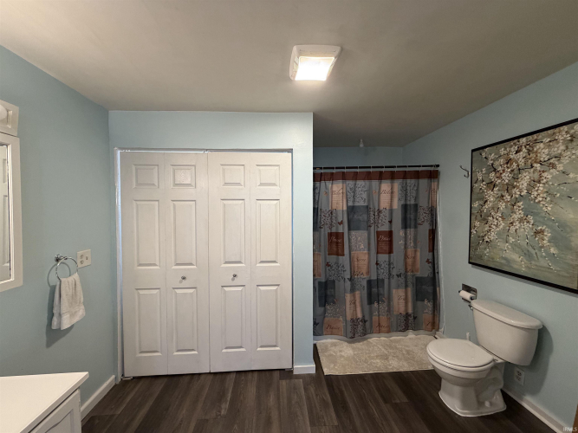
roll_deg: +0.9
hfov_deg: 102.1
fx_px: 234
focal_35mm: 14
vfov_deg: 85.7
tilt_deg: -0.8
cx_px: 289
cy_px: 216
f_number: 2.2
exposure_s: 1/60
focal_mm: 2.22
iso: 320
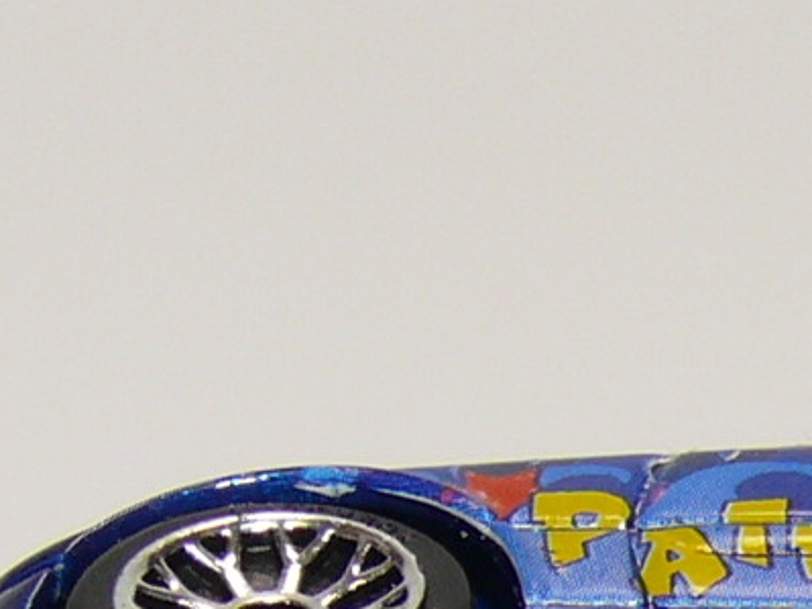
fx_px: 10154
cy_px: 890
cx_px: 1282
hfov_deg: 4.5
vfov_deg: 3.4
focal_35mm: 433
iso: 100
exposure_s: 1/30
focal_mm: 13.8
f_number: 4
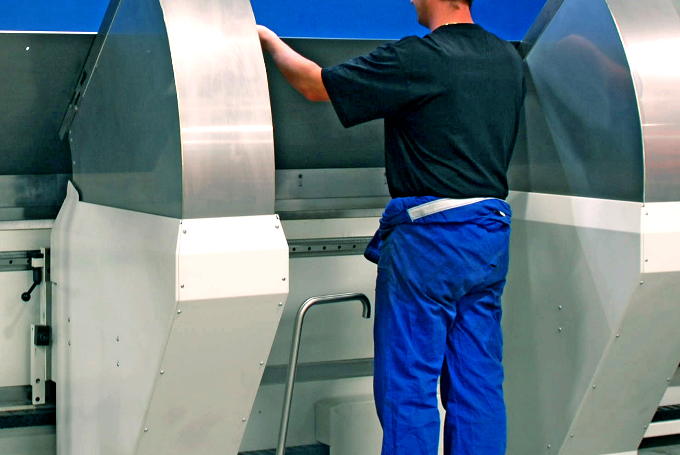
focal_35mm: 74
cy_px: 76
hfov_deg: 26.5
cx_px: 96
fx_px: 1405
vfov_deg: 18.2
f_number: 6.3
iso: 100
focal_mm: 19
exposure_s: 1/2
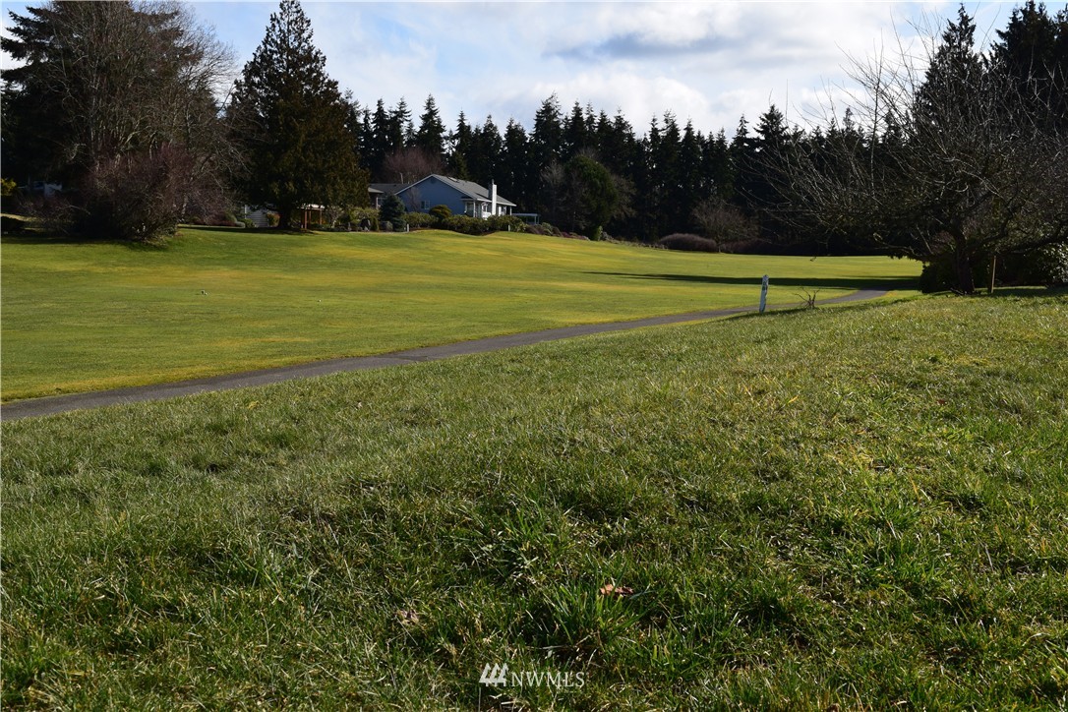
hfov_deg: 47.9
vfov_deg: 33.0
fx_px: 1201
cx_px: 534
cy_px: 356
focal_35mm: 40
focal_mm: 27
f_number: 11
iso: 360
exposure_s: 1/500
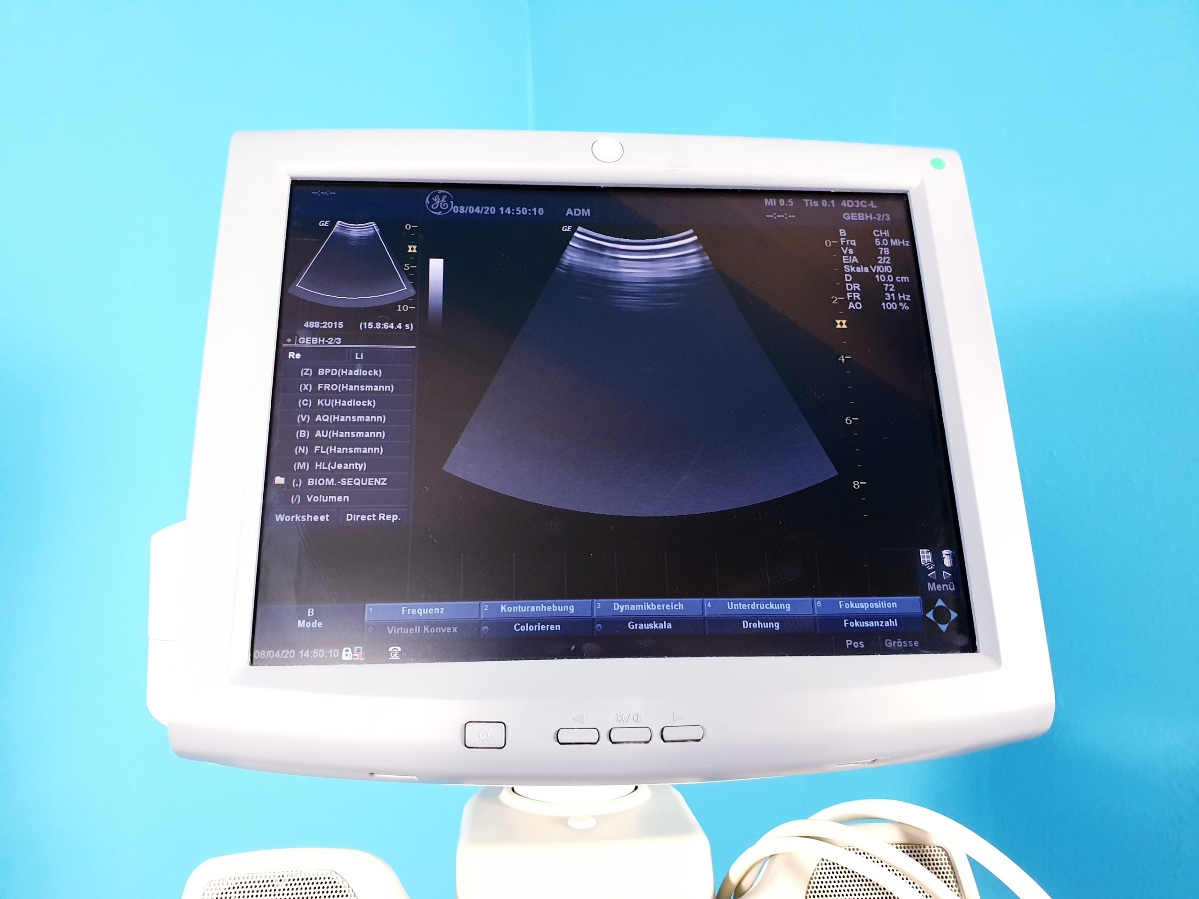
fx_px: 901
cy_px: 450
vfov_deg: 53.1
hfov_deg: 67.3
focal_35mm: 26
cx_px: 600
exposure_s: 1/33
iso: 250
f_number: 2.4
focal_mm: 4.3
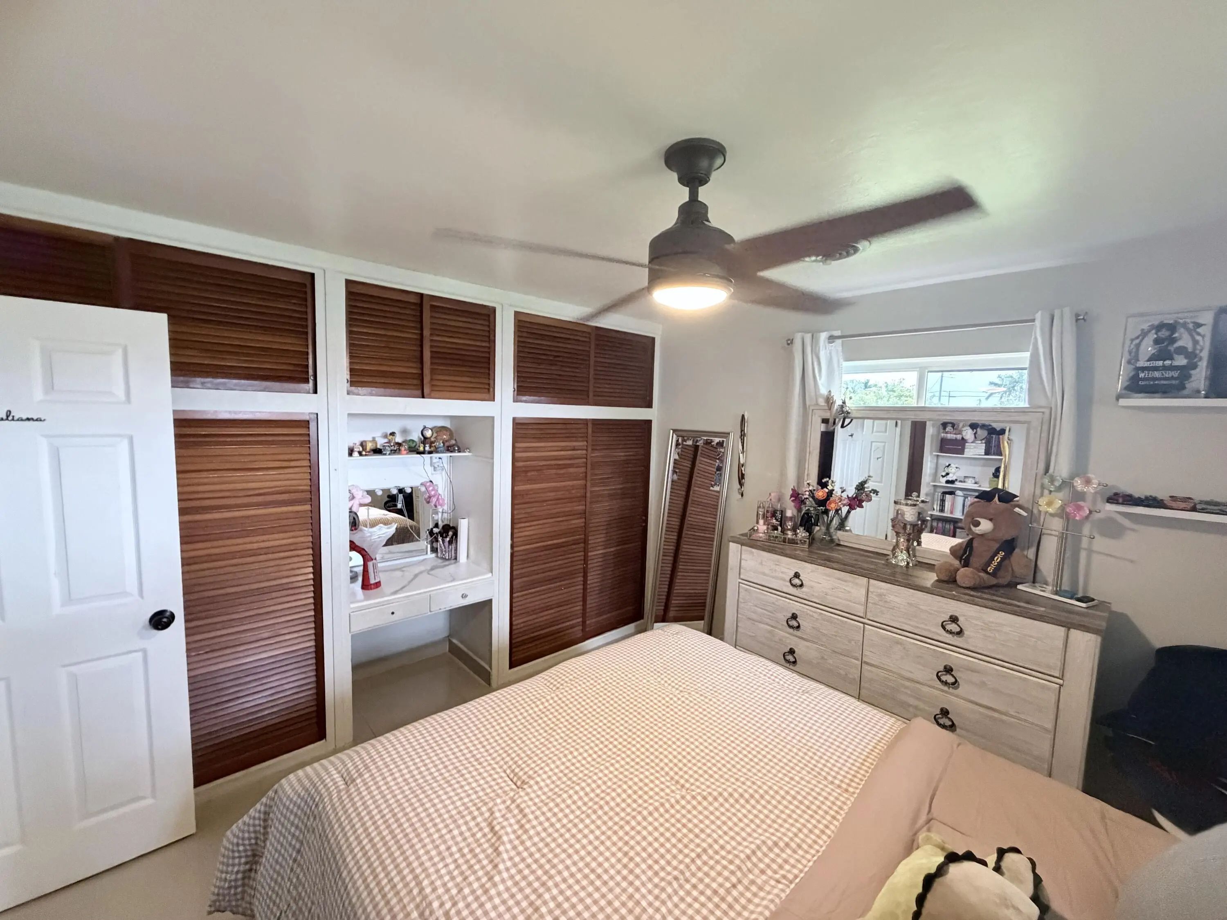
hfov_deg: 102.1
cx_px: 614
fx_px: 496
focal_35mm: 14
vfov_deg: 85.7
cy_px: 460
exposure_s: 1/60
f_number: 2.2
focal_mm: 2.22
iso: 640
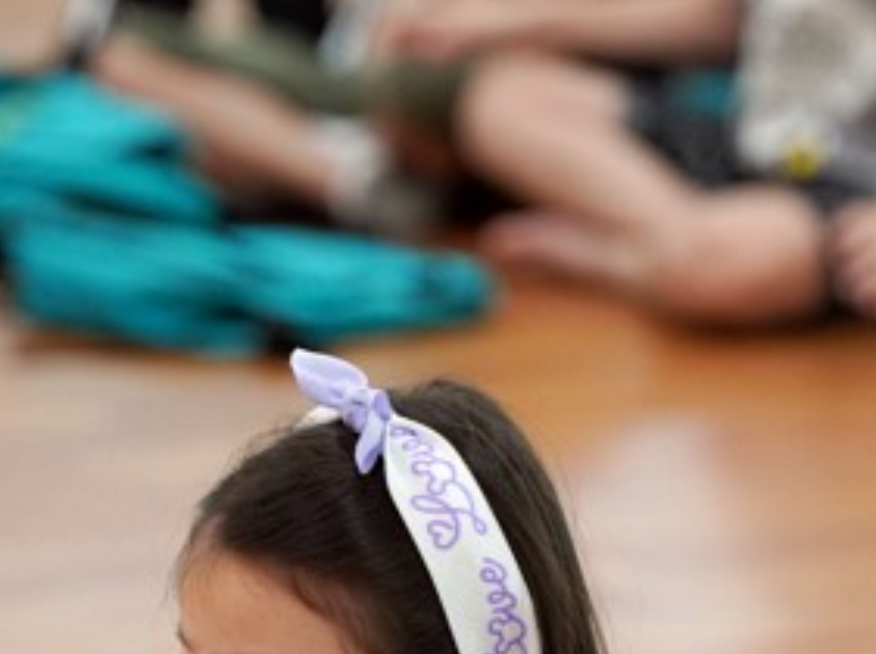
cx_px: 798
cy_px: 832
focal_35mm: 475
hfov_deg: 4.2
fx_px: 12005
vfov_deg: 3.1
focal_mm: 154
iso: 1600
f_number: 4
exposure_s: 1/160
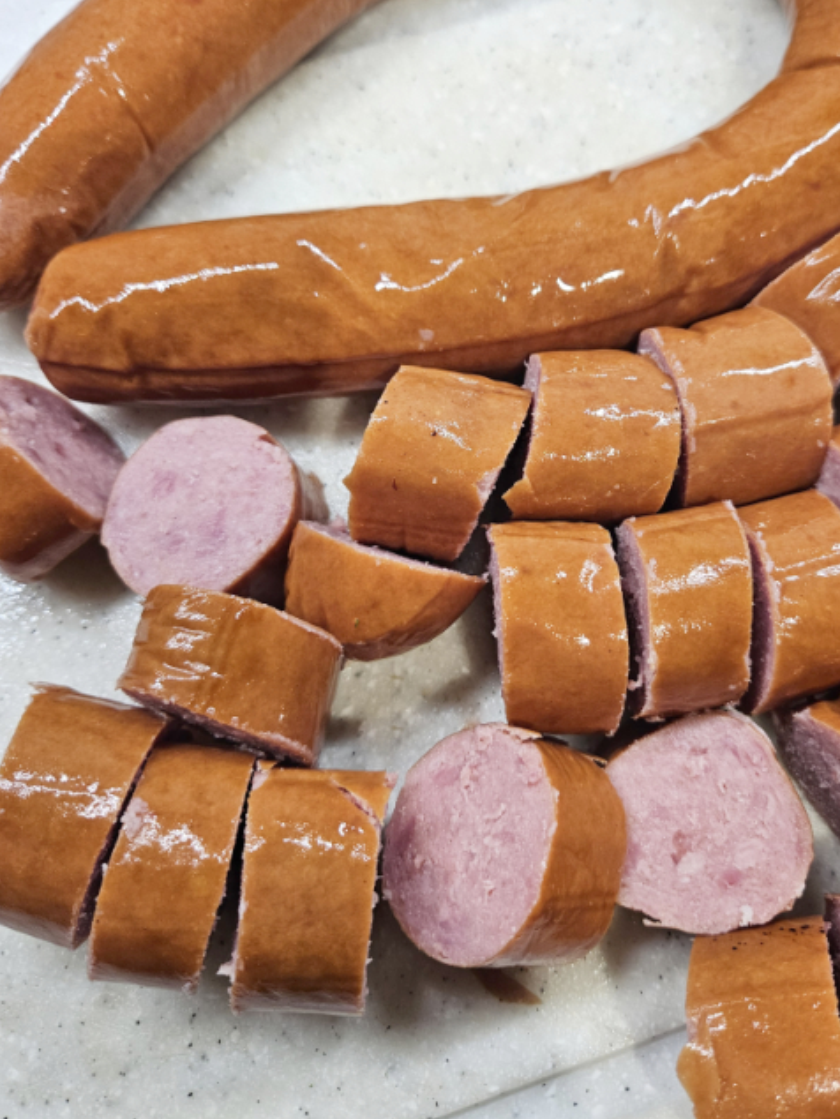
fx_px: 938
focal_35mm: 29
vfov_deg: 61.3
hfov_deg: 47.9
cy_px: 469
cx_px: 515
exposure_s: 1/120
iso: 200
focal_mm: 5.4
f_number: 1.8
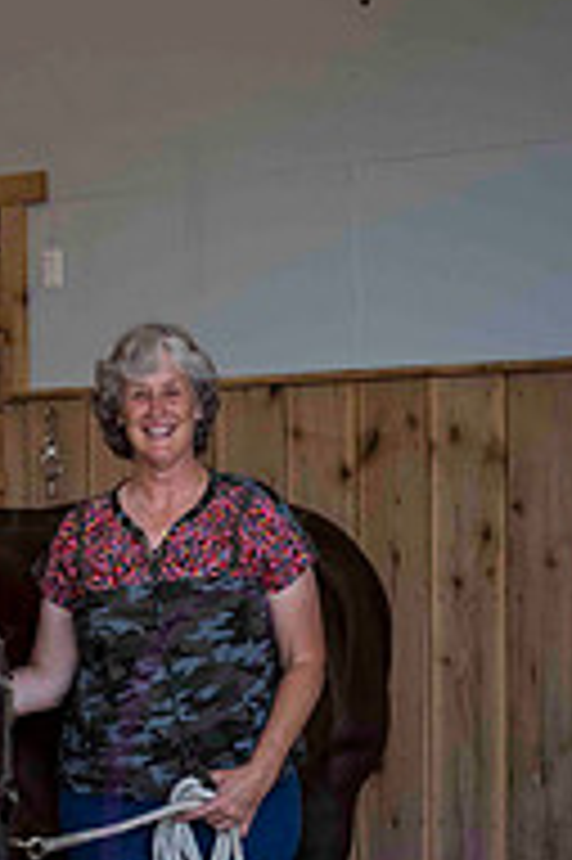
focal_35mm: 118
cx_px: 9
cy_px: 653
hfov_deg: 11.5
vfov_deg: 17.3
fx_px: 2817
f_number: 9
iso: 400
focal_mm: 50
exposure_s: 1/160
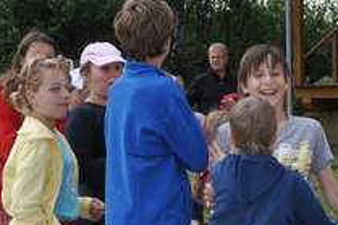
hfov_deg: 13.7
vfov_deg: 9.2
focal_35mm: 149
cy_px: 172
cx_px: 296
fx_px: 1398
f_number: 10
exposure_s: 1/200
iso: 200
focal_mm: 26
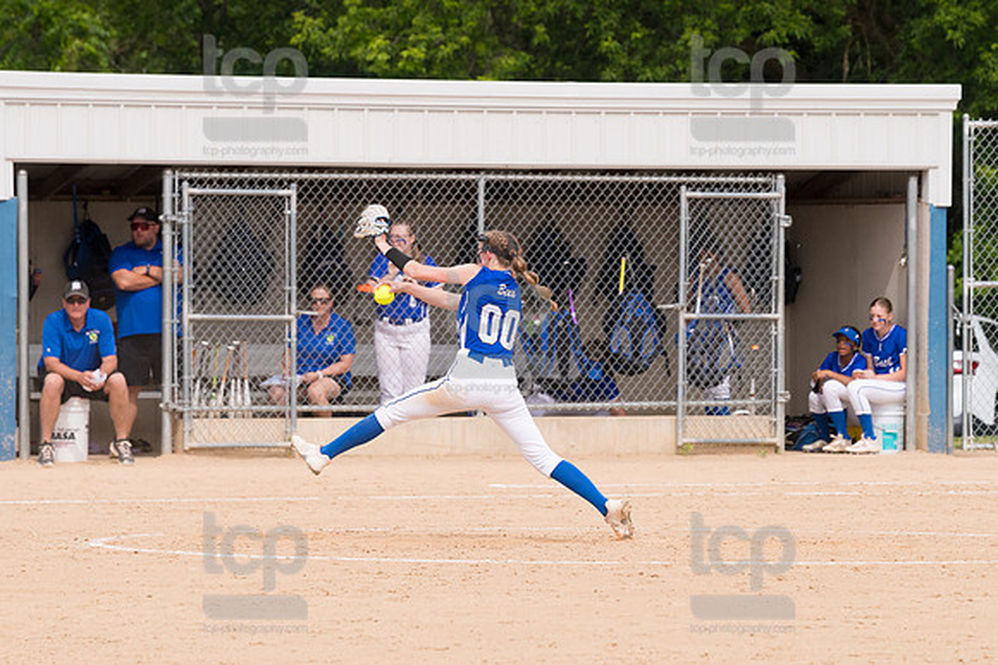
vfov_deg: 4.6
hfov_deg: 6.9
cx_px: 499
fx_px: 8312
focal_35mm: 300
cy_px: 332
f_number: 5.6
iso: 320
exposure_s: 1/1600
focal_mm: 200
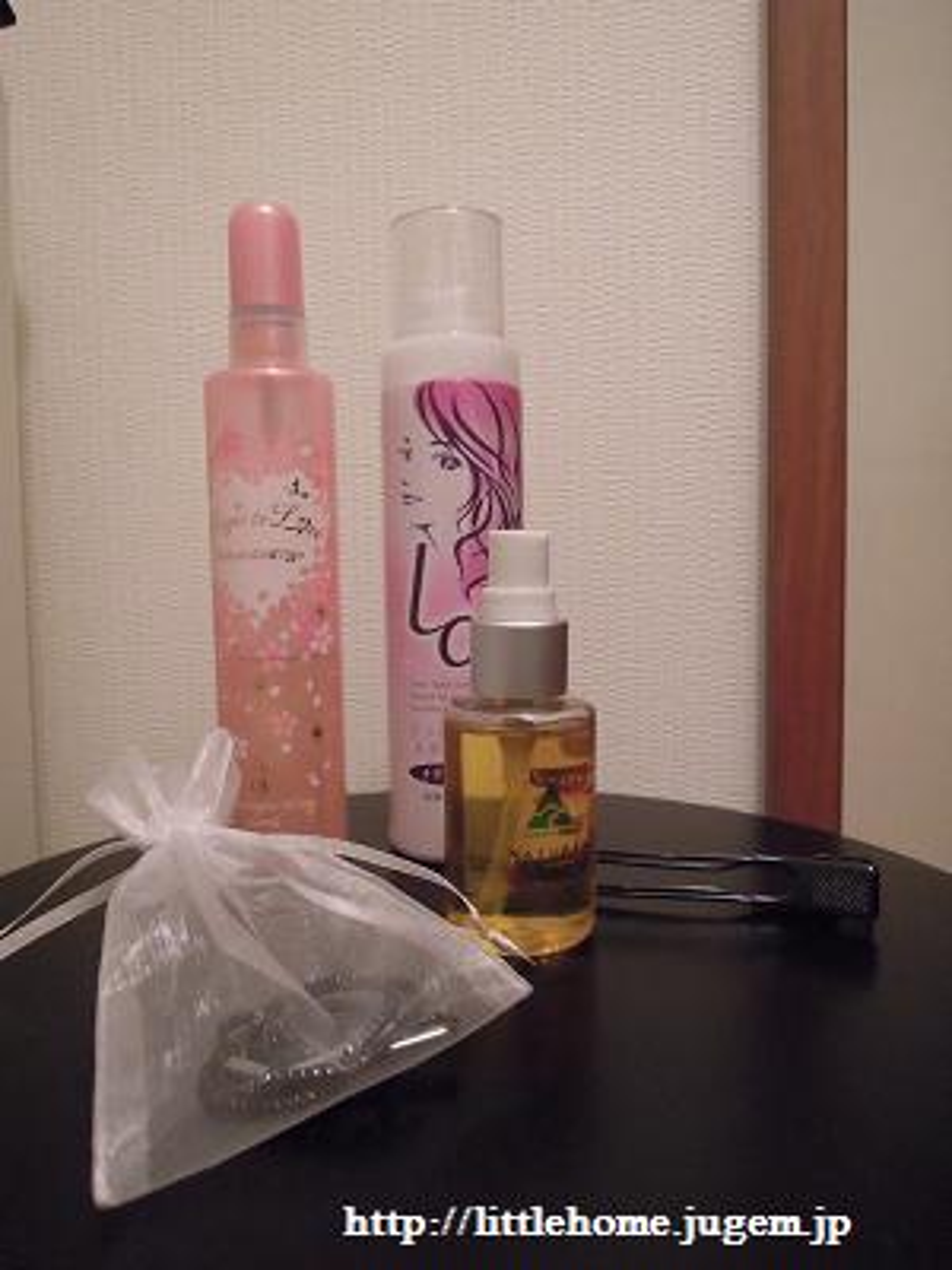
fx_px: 880
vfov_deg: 71.6
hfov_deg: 56.8
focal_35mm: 24
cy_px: 635
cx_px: 476
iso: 1600
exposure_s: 1/30
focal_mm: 4.3
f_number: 2.8
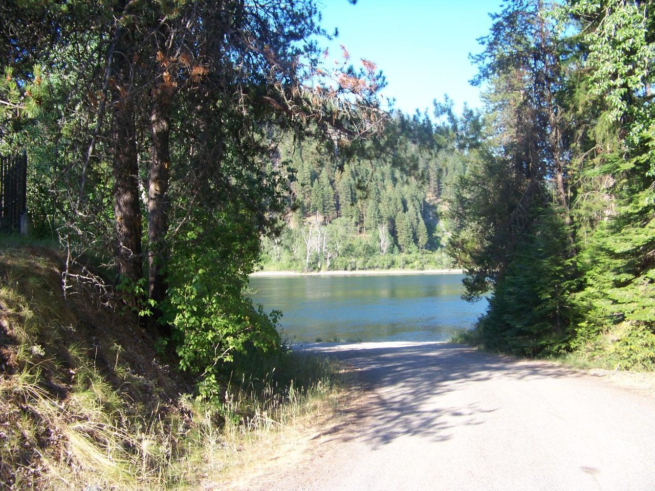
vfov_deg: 39.7
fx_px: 681
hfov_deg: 51.4
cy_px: 246
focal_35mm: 36
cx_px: 328
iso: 64
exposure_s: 1/200
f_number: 2.8
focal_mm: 5.85
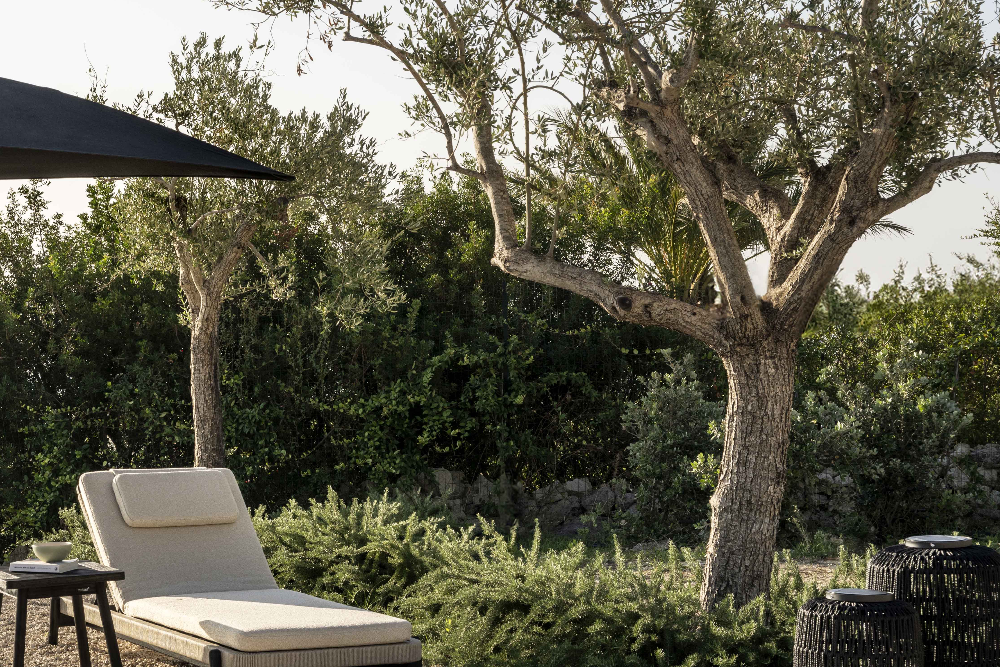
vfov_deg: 14.9
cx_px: 152
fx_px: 2555
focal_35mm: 92
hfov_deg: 21.8
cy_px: 362
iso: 100
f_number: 11
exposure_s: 1/160
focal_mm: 50
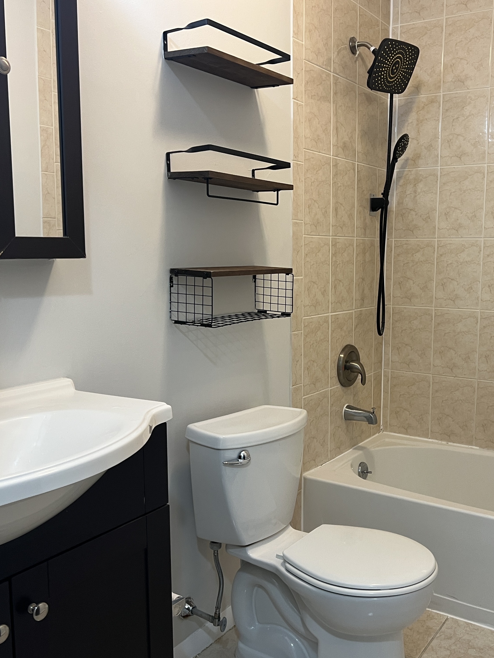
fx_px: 666
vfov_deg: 52.6
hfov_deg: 40.3
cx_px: 319
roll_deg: -0.6
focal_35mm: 35
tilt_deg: -8.1
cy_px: 329
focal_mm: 5.7
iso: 100
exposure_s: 1/60
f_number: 1.5
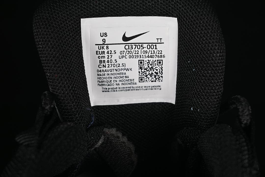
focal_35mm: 75
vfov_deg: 18.2
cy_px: 88
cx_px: 132
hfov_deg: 27.0
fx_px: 552
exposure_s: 1/80
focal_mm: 50
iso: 160
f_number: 8
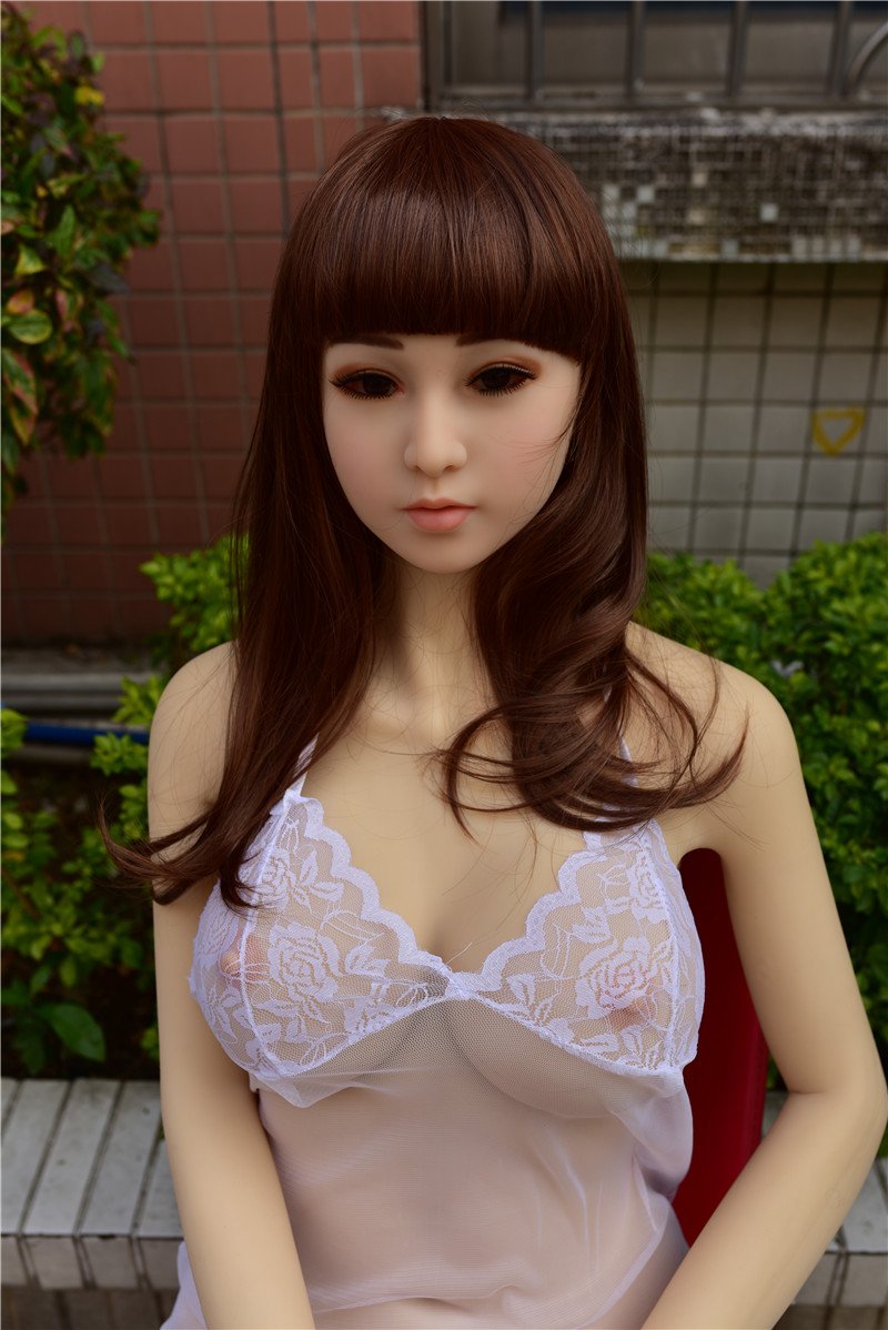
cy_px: 665
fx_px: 1293
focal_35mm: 35
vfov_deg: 54.4
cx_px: 444
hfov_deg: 37.9
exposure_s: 1/200
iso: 64
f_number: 5.6
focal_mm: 35
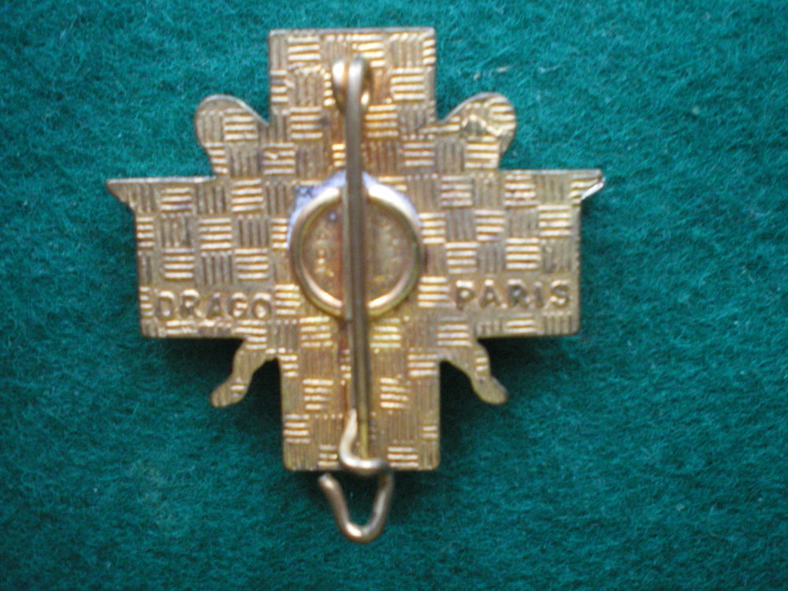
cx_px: 394
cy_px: 296
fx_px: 865
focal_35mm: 38
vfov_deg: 37.7
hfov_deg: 49.0
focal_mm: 6.3
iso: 400
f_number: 3.1
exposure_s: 1/15
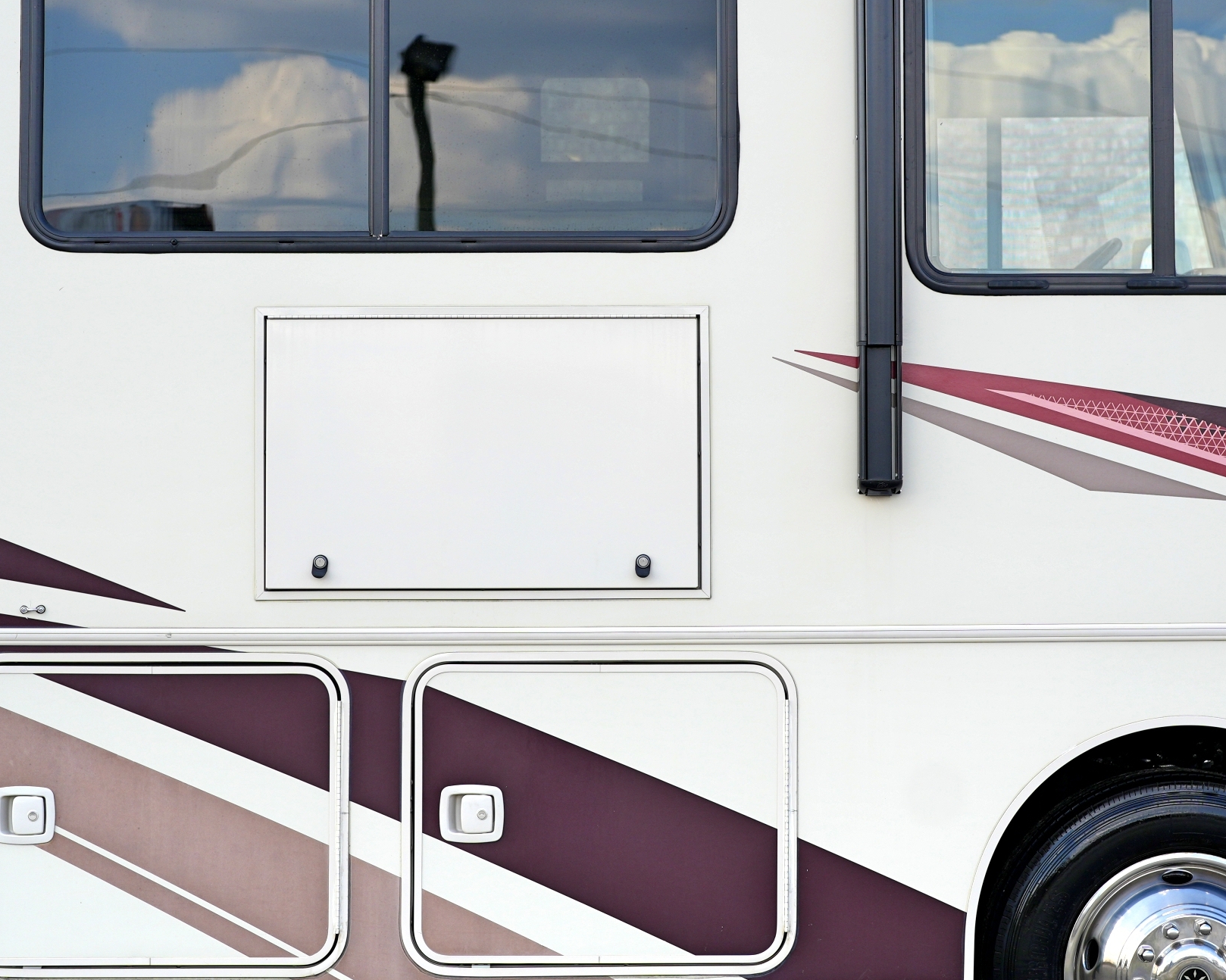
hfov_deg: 22.0
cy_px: 351
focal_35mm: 87
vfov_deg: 17.6
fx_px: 3156
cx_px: 593
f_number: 3.2
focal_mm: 50
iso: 100
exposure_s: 1/500
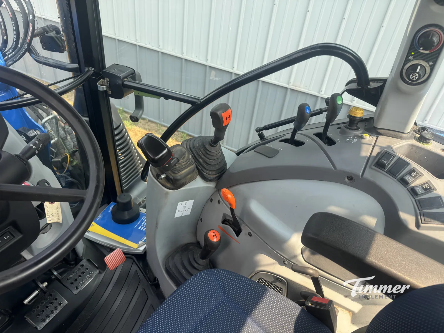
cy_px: 166
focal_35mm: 24
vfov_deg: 56.8
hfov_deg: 71.6
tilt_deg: -36.2
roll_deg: -7.7
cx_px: 222
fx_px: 308
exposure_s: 1/491
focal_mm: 6.76
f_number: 1.78
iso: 80
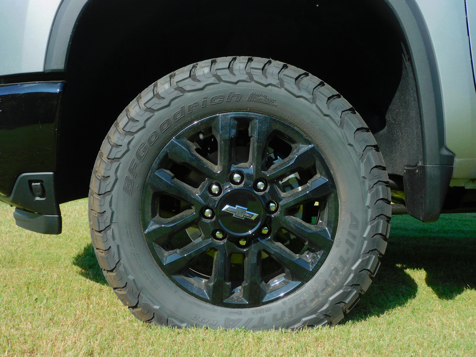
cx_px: 238
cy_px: 178
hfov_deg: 42.1
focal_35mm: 45
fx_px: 619
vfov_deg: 32.2
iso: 125
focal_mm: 8.1
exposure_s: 1/640
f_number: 4
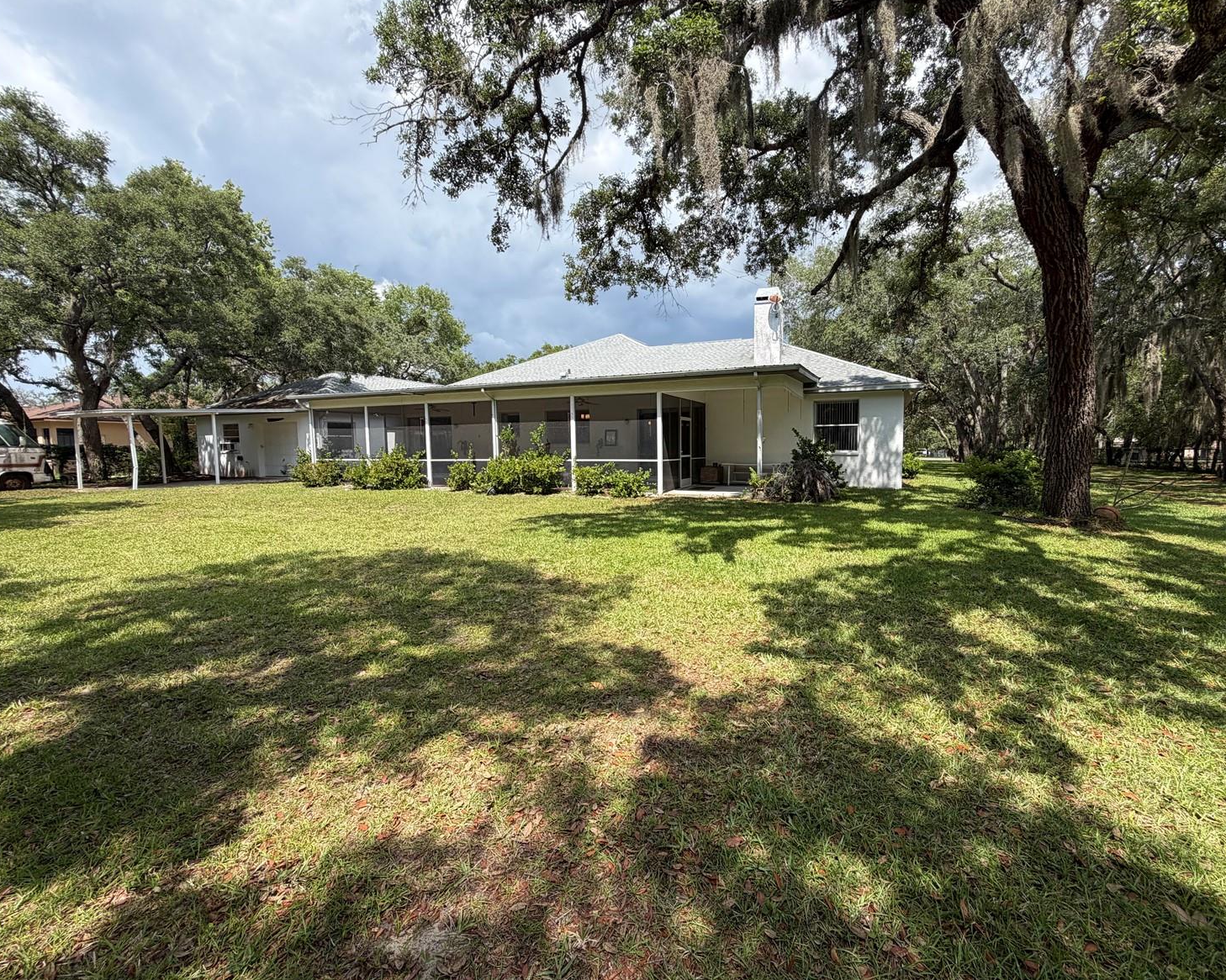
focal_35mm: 15
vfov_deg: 84.0
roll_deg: +0.7
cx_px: 663
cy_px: 487
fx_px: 544
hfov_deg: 96.6
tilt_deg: -4.5
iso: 32
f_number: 2.2
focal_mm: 2.22
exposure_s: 1/770
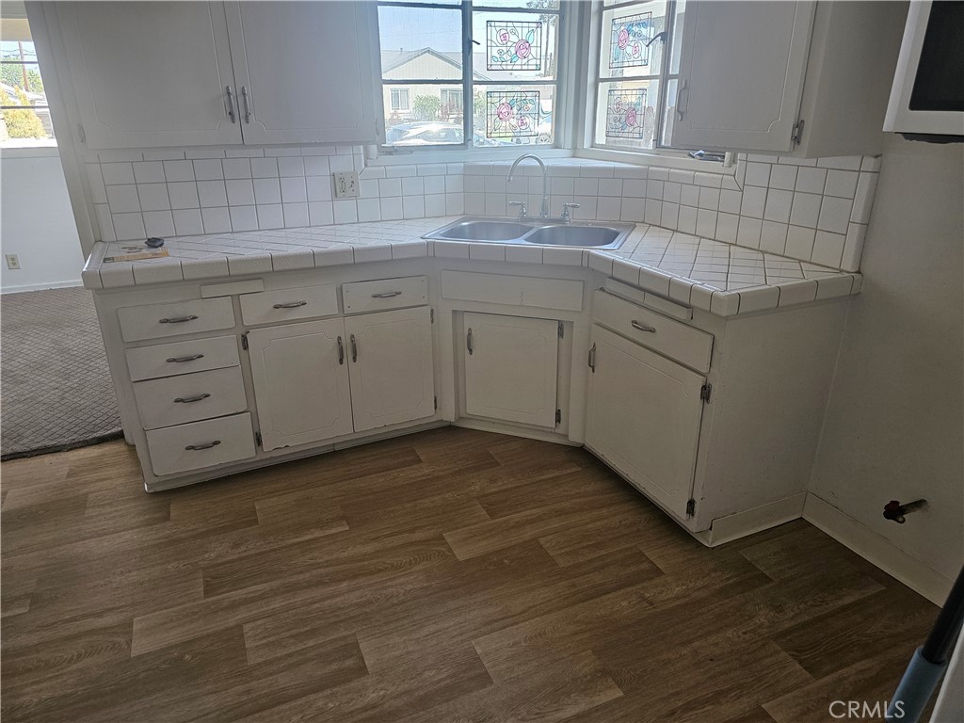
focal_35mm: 23
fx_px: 641
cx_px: 482
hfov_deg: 73.9
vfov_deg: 58.9
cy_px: 362
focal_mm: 6.3
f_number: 1.7
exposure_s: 1/180
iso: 160
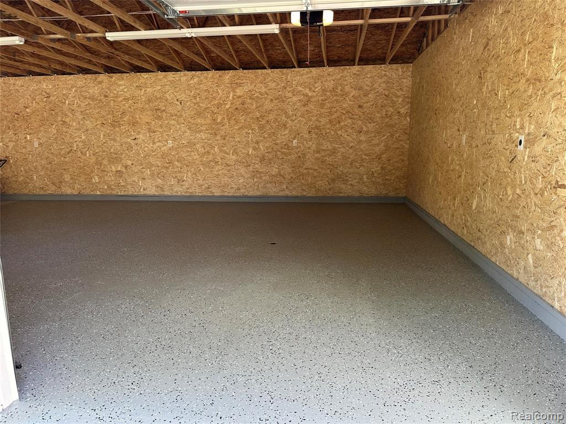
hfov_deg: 71.6
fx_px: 392
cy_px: 212
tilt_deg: -8.0
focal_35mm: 24
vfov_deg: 56.8
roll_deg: +0.5
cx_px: 283
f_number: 1.78
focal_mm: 6.86
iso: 64
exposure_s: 1/121
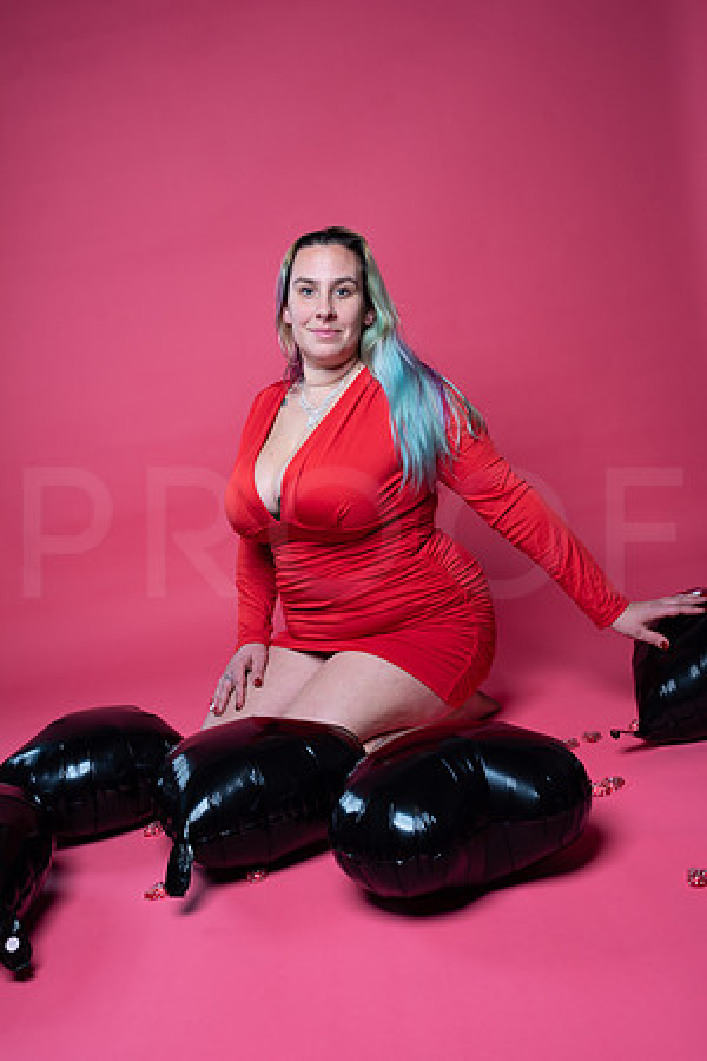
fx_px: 1031
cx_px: 354
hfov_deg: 37.9
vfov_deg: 54.4
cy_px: 530
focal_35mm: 35
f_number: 8
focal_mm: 35
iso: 100
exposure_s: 1/160
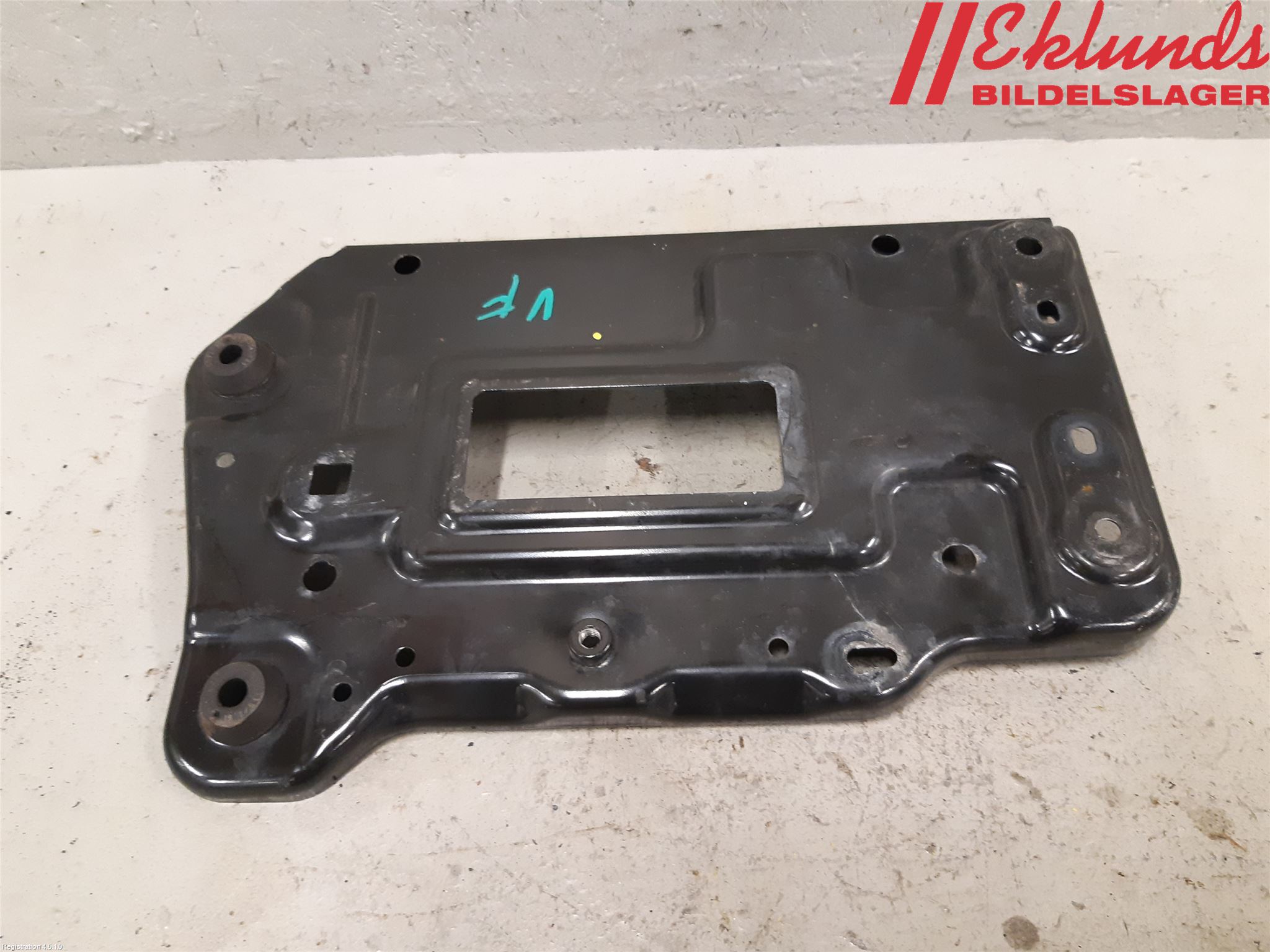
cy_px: 476
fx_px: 954
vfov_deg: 53.1
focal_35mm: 26
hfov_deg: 67.3
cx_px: 635
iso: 250
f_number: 1.7
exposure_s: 1/50
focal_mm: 3.93
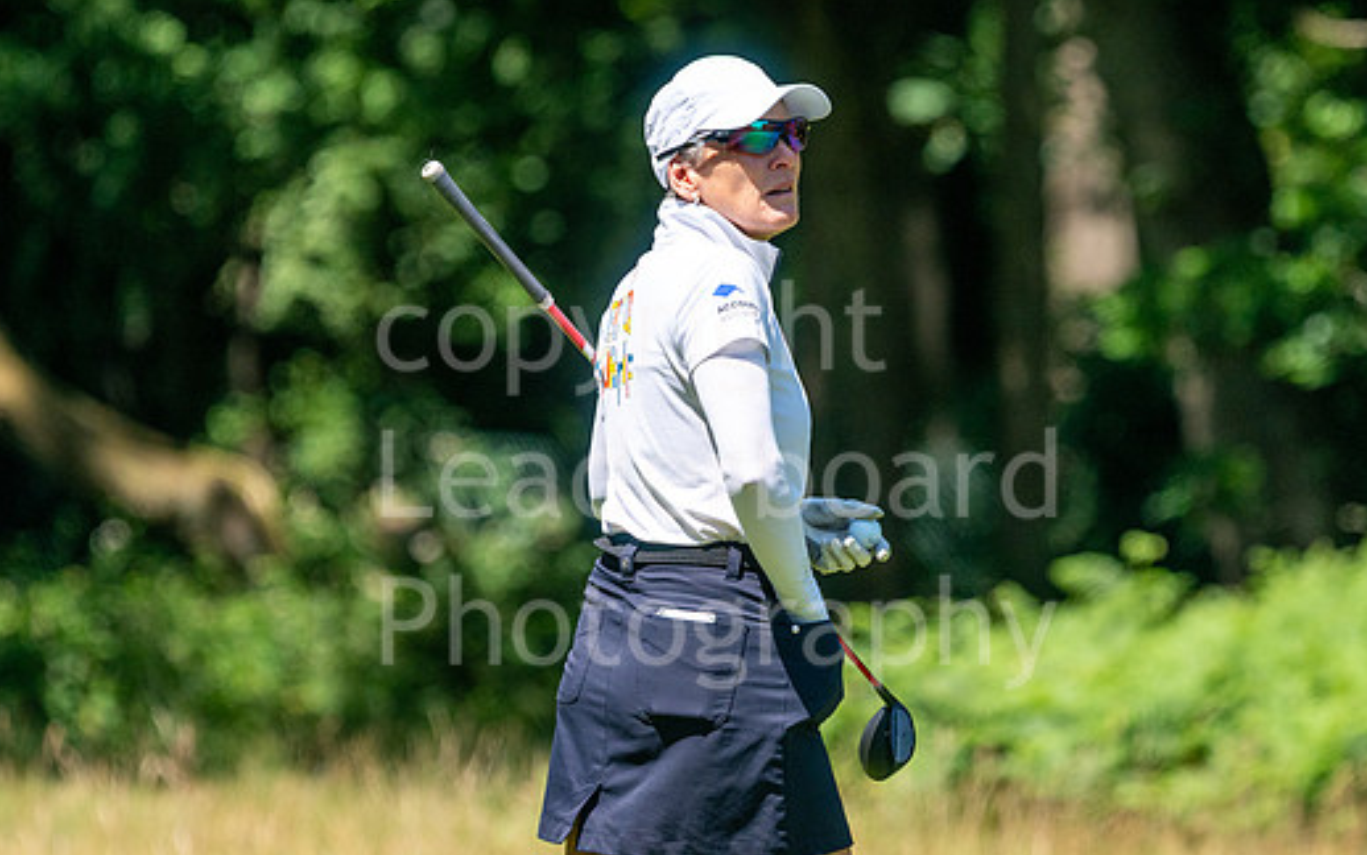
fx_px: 19116
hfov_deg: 4.1
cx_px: 723
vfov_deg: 2.6
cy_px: 499
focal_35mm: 513
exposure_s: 1/1600
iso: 320
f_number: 5
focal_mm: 300
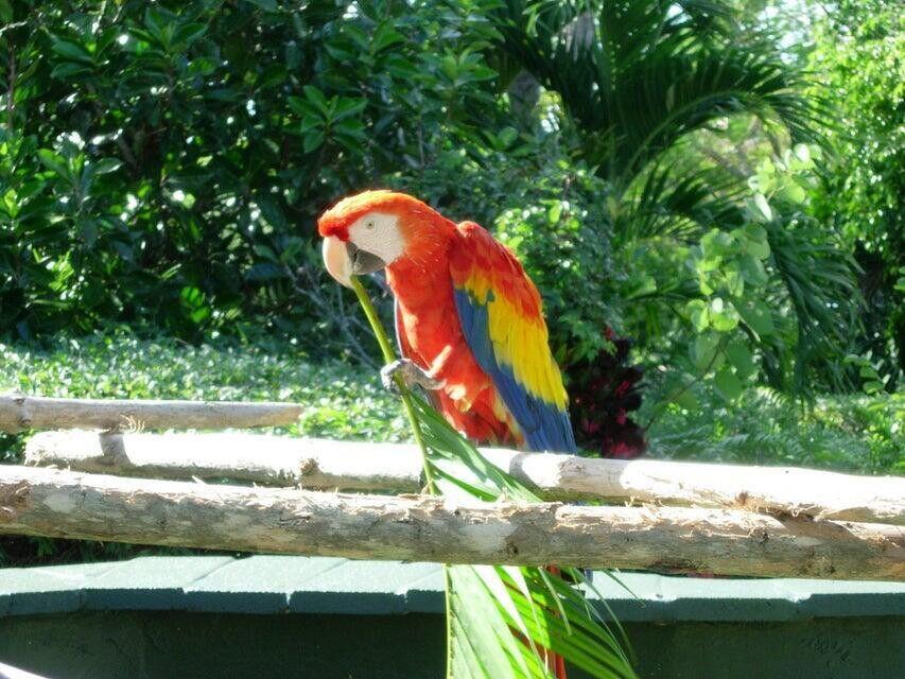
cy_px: 340
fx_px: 2955
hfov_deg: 17.4
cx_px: 452
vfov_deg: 13.1
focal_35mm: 113
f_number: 4.9
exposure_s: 1/85.4
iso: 64
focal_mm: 23.4
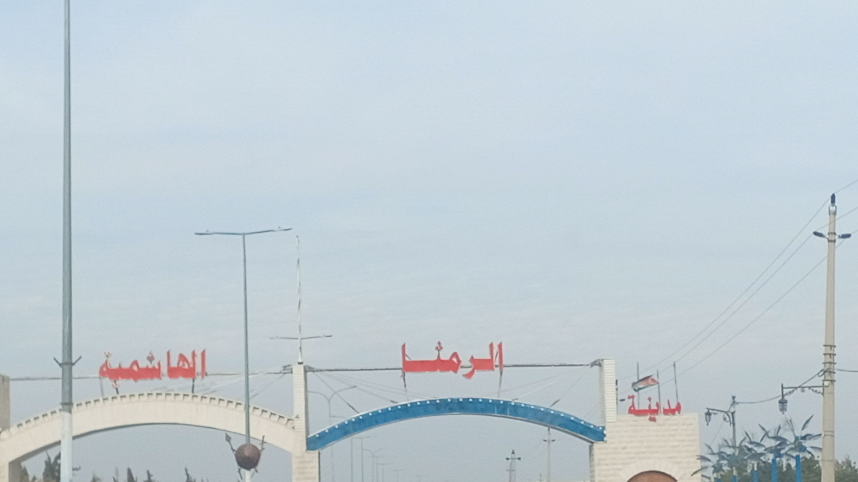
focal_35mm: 95
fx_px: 2161
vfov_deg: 12.7
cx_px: 441
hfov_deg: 22.5
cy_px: 294
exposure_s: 1/493
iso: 101
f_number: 1.8
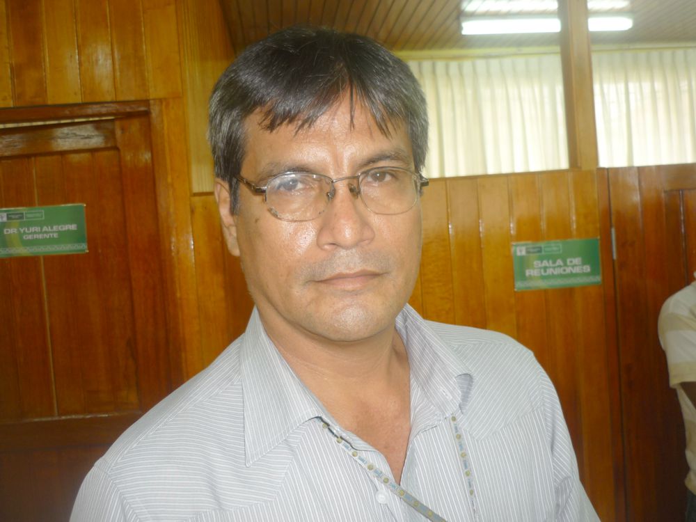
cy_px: 261
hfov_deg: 55.4
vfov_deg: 42.9
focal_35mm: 33
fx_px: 664
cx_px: 348
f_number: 2.8
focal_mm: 5.5
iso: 100
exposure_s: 1/30
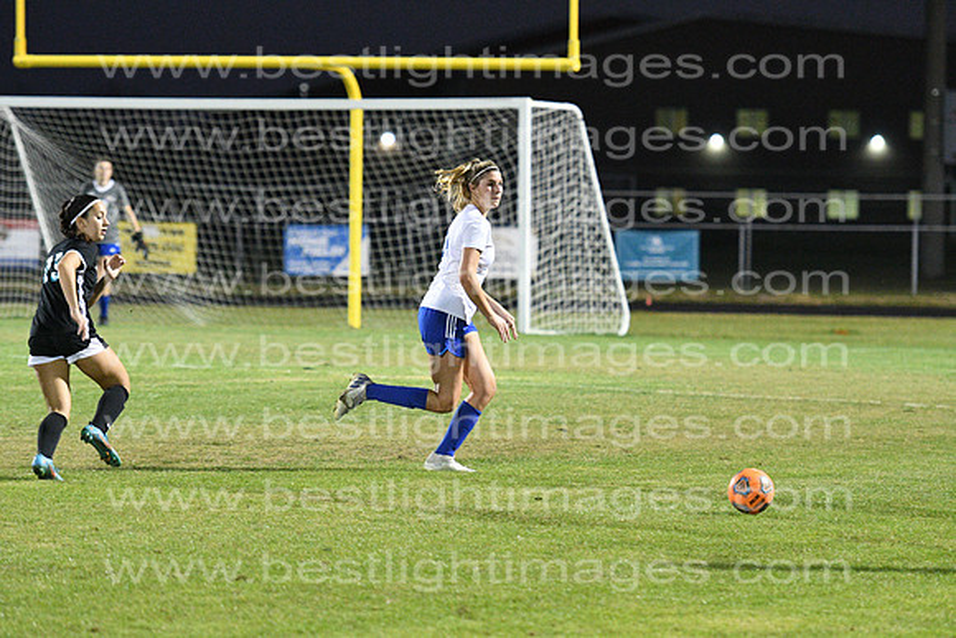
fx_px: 5578
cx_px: 478
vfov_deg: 6.5
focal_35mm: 210
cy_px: 319
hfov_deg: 9.8
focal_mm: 140
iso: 9000
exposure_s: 1/800
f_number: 2.8
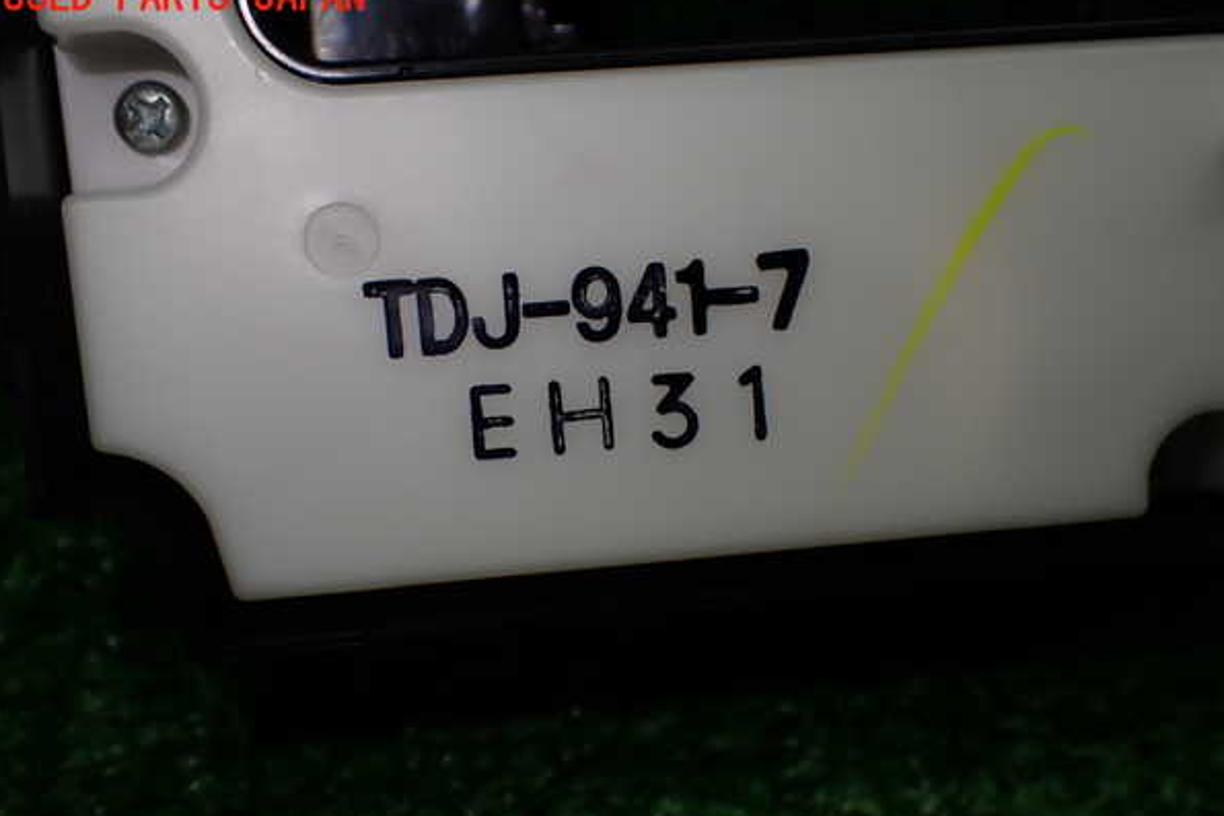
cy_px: 434
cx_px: 609
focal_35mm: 43
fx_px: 1462
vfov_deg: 31.2
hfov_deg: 45.4
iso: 125
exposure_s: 1/160
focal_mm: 7.31
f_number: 2.8
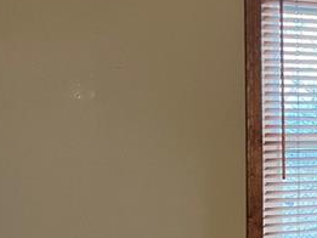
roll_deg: -0.4
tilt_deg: -3.6
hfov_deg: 16.5
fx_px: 935
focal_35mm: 102
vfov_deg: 14.4
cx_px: 547
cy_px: 197
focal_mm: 5.7
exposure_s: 1/40
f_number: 1.5
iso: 400
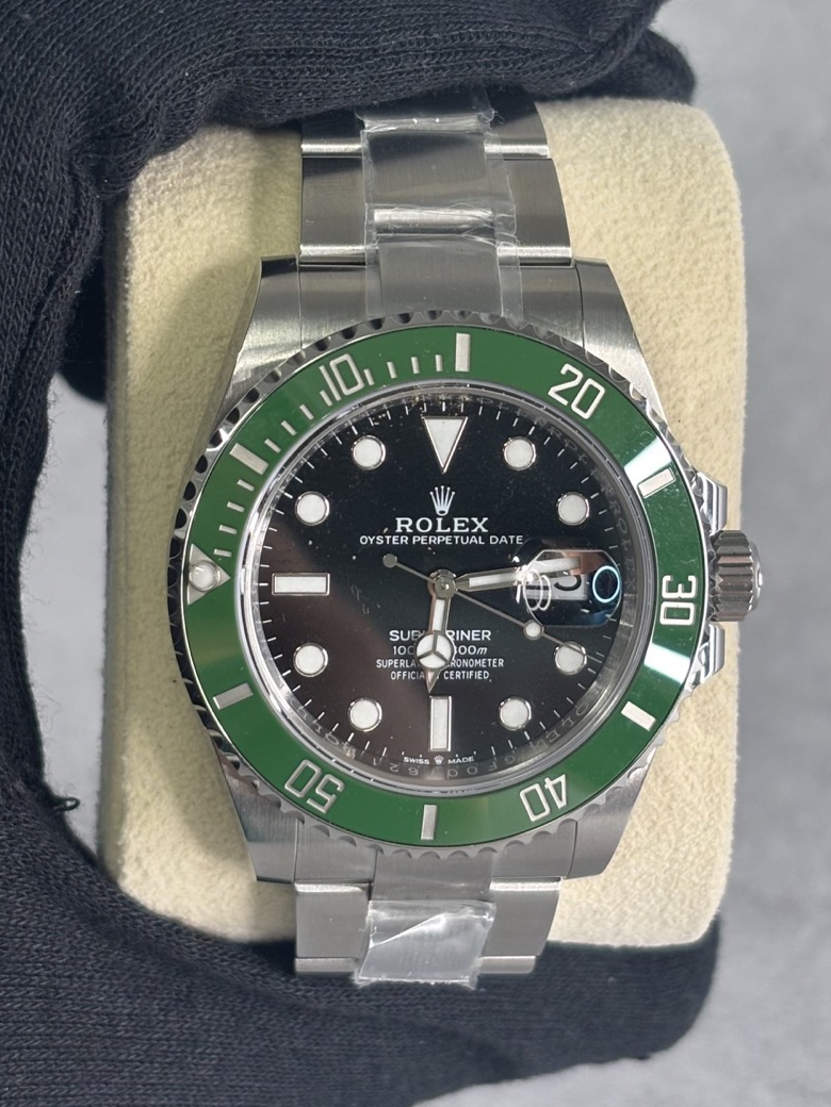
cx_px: 440
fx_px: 2049
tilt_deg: -32.5
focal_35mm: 64
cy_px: 501
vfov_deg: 30.2
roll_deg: +2.7
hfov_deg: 22.9
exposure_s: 1/84
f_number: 1.6
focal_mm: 5.96
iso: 50
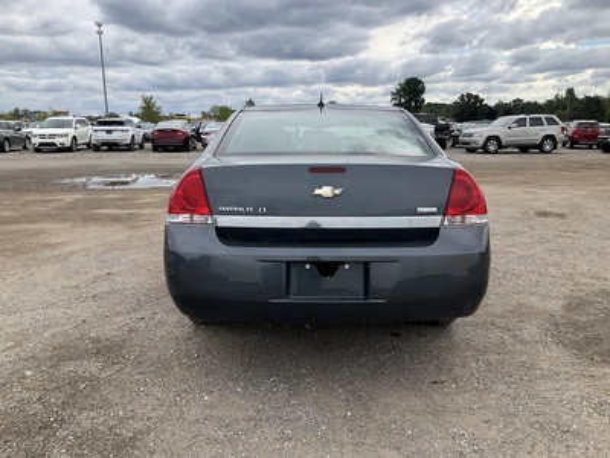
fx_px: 511
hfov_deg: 61.7
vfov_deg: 48.2
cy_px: 229
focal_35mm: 29
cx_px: 305
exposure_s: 1/1342
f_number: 1.8
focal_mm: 3
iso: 25
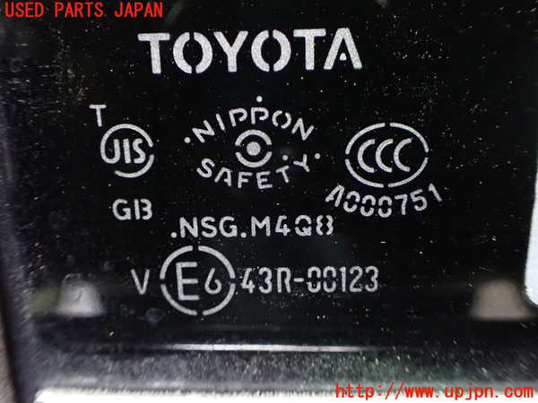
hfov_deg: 60.0
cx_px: 269
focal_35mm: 30
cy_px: 202
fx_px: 466
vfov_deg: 46.8
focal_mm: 5.4
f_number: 2.3
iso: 1600
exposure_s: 1/13
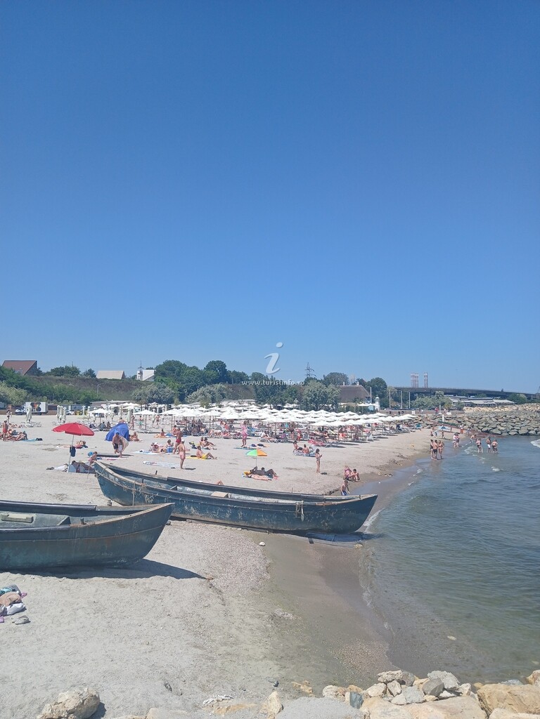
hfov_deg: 53.1
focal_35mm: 26
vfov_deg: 67.3
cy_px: 360
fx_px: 541
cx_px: 270
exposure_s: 1/910
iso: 20
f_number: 1.8
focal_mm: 3.98
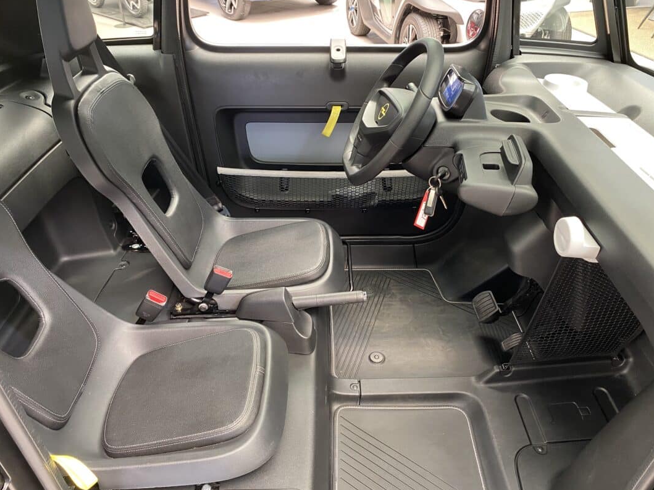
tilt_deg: -34.2
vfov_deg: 51.3
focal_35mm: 27
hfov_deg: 65.3
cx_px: 338
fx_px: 510
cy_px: 250
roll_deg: +0.0
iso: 160
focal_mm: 4.25
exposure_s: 1/50
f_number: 1.8
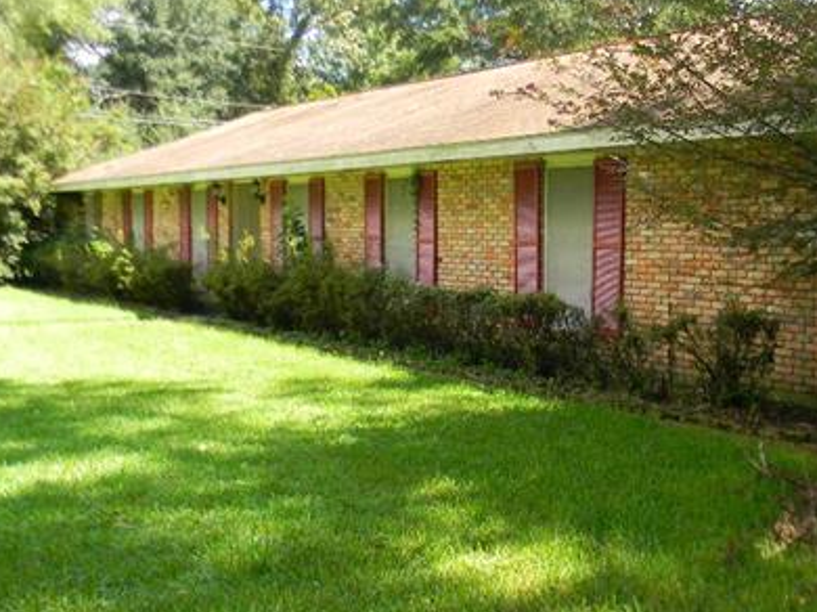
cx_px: 593
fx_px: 1085
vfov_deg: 31.5
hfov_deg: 40.3
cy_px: 293
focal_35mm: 46
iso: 80
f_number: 3.5
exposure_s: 1/120
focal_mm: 5
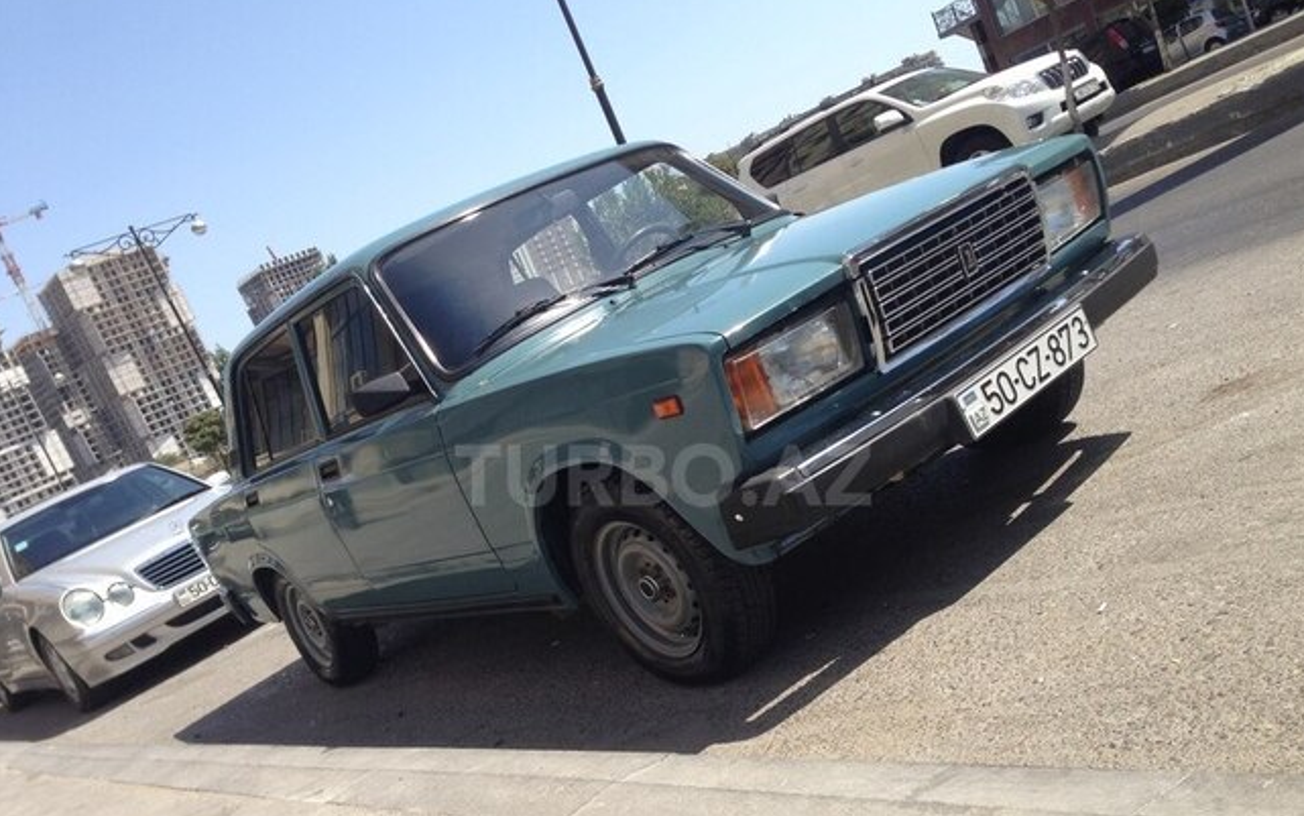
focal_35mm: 36
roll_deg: +26.5
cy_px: 475
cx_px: 663
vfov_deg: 35.3
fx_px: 1280
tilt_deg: -6.0
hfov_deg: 54.0
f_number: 2.4
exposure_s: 1/1063
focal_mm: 4.12
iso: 50
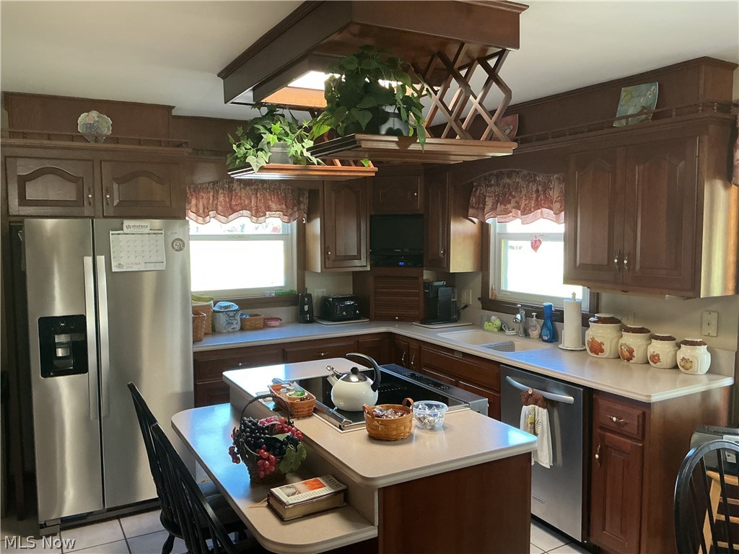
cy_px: 277
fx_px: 619
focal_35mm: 29
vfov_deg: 48.2
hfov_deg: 61.7
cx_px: 370
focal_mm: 3
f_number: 1.8
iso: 160
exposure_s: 1/60
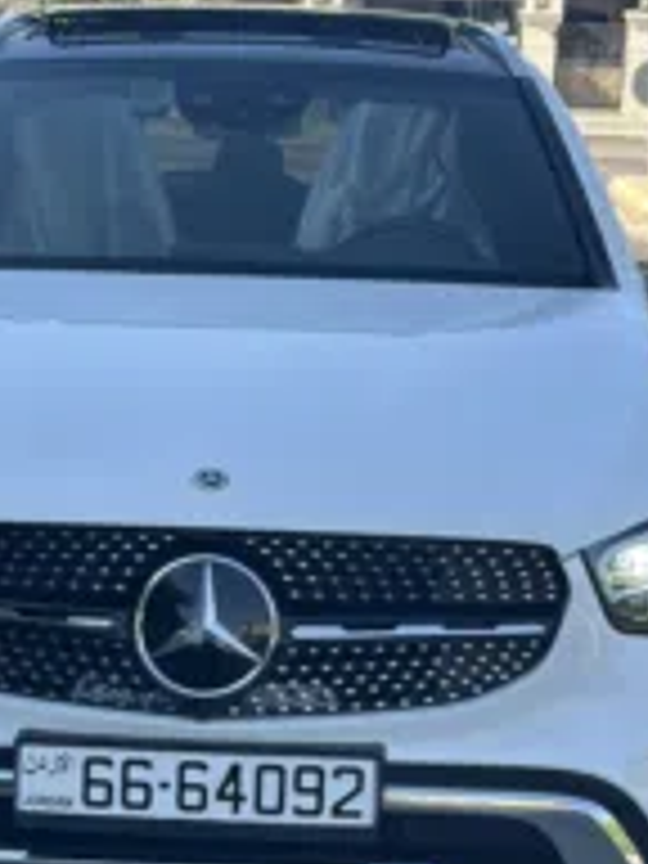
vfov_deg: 19.3
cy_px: 747
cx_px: 166
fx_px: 2496
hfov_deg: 14.7
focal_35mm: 100
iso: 80
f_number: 1.78
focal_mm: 6.86
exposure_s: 1/1185
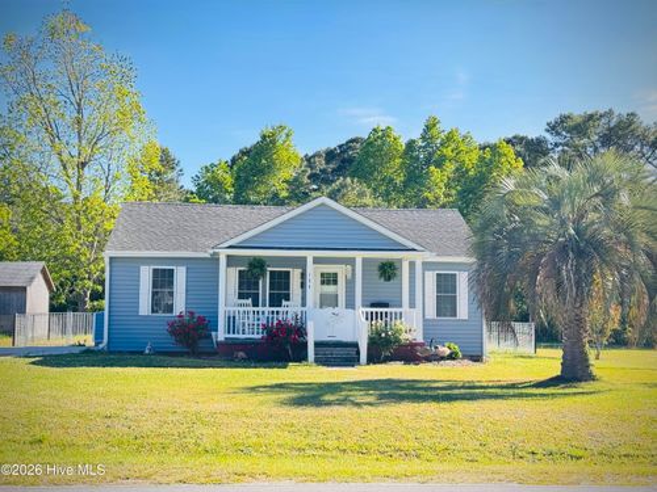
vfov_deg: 30.3
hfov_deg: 39.7
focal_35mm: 48
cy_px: 246
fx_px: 911
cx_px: 328
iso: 64
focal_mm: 6.76
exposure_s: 1/1193
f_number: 1.78
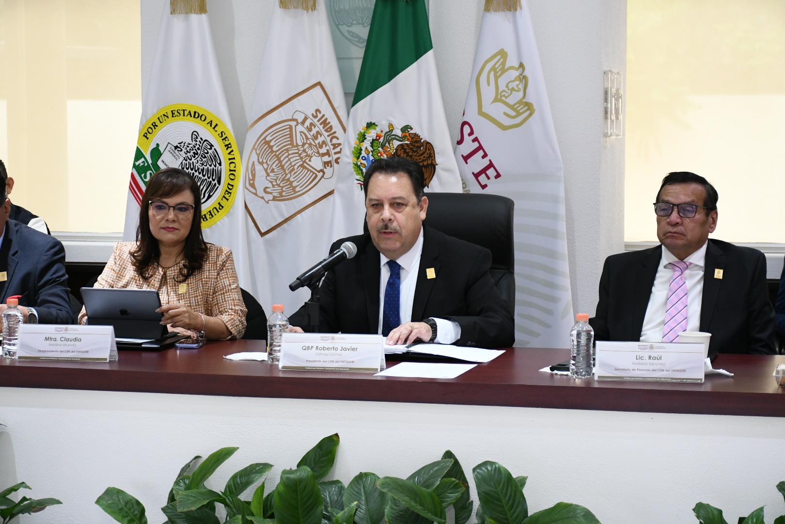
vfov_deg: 17.5
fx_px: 1701
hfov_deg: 26.0
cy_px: 262
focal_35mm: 78
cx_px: 392
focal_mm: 52
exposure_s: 1/100
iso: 2500
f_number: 4.8
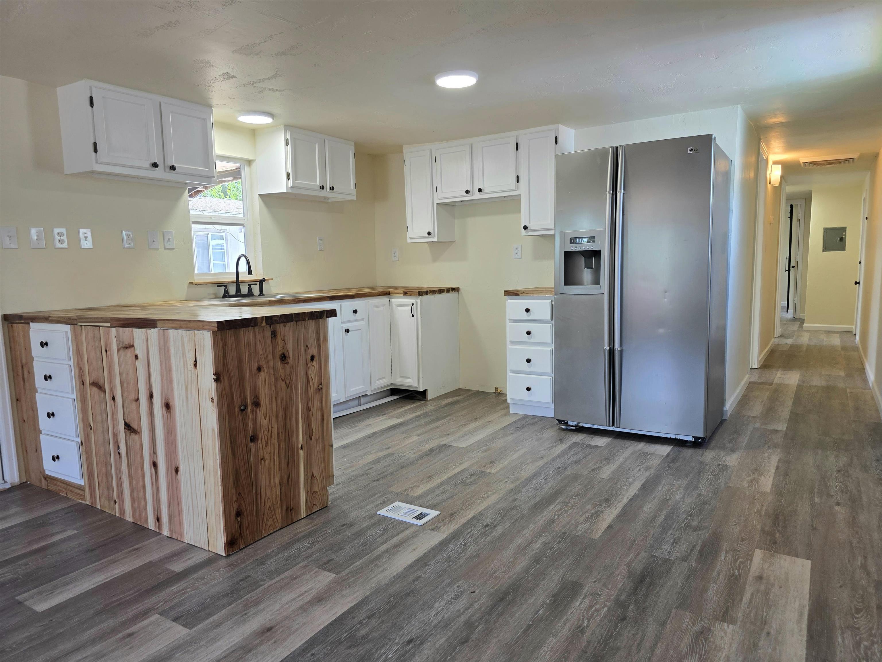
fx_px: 586
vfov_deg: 58.9
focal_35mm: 23
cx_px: 441
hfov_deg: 73.9
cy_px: 331
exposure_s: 1/182
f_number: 1.7
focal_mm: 6.3
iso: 100
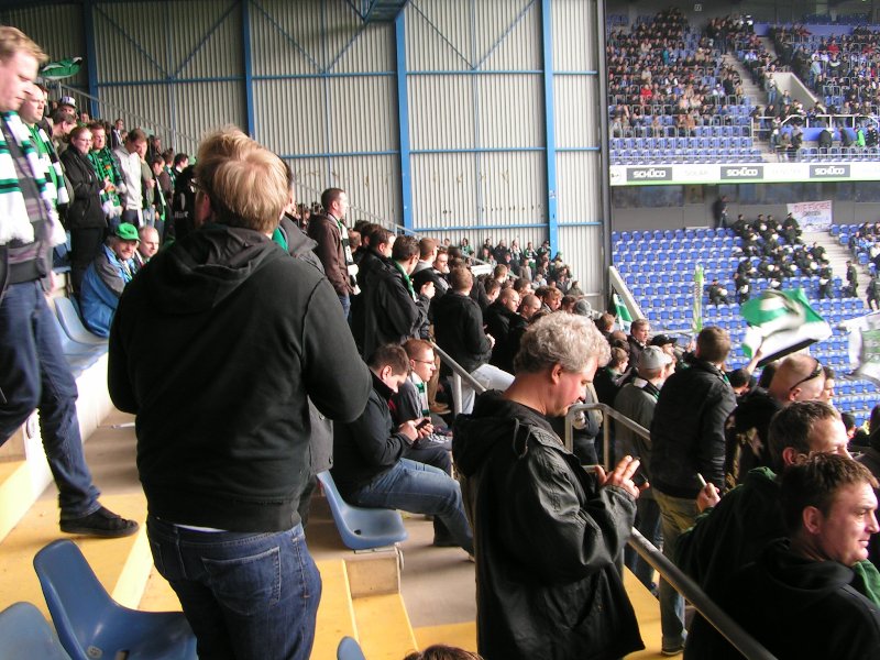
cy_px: 330
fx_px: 966
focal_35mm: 38
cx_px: 440
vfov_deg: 37.7
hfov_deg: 49.0
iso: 50
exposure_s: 1/50
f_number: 4.5
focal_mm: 5.8
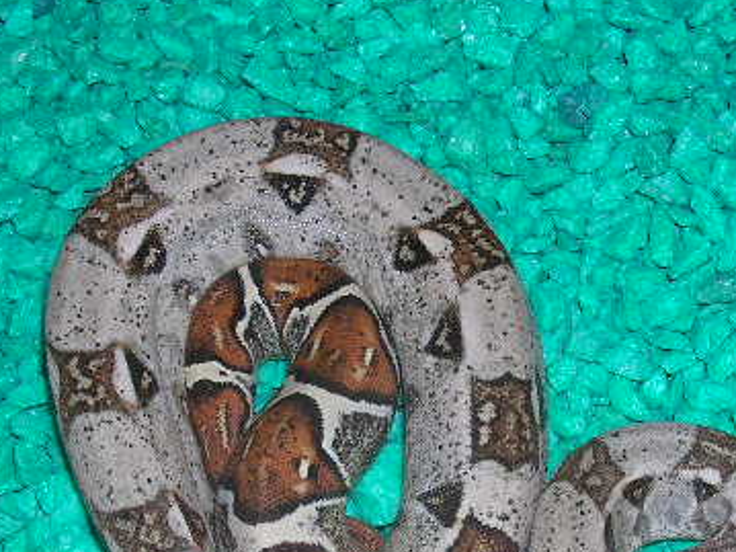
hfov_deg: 23.8
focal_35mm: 82
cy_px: 415
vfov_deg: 17.9
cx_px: 478
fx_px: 1743
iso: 50
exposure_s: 1/60.1
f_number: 5.4
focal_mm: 7.7
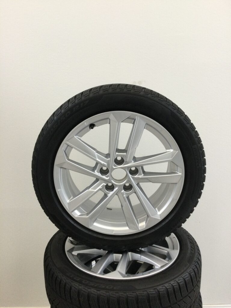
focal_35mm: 31
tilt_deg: -14.3
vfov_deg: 58.4
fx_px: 276
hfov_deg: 45.4
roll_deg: +2.4
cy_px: 154
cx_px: 116
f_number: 2.4
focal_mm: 3.3
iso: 64
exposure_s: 1/33
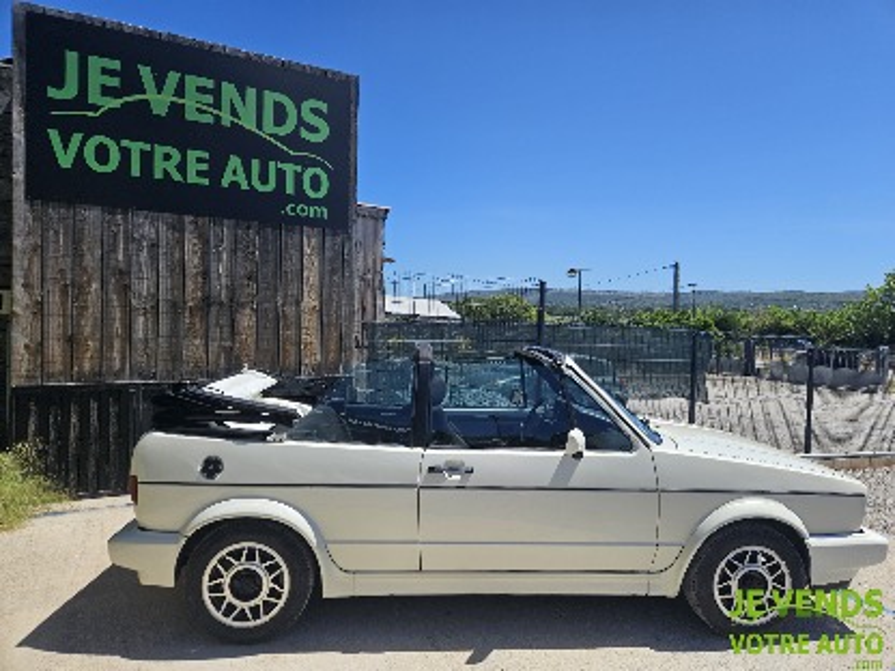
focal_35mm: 23
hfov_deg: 73.9
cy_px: 336
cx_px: 448
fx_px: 595
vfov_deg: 58.9
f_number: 1.8
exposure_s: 1/2099
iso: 25
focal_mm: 5.4
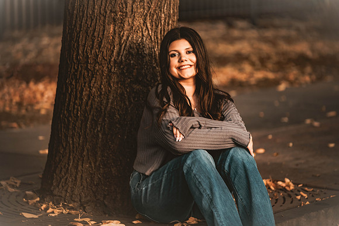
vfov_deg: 8.1
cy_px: 113
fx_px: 1601
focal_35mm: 170
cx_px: 170
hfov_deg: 12.1
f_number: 2.8
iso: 400
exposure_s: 1/125
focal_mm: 170
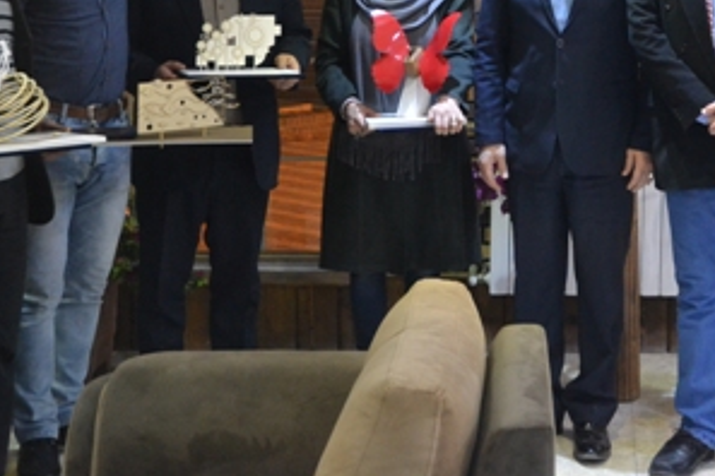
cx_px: 496
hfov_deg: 24.0
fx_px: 1668
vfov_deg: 15.9
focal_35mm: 84
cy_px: -28
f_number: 4
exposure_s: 1/15
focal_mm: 26
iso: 1800
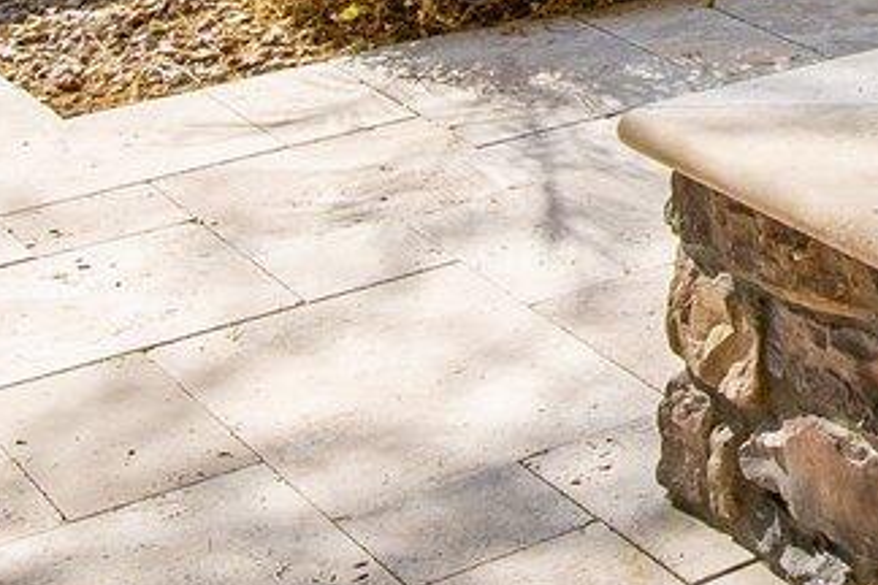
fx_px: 2463
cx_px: 1572
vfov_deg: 11.4
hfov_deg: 16.8
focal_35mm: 101
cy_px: -784
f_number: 11
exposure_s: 1/125
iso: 200
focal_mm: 16
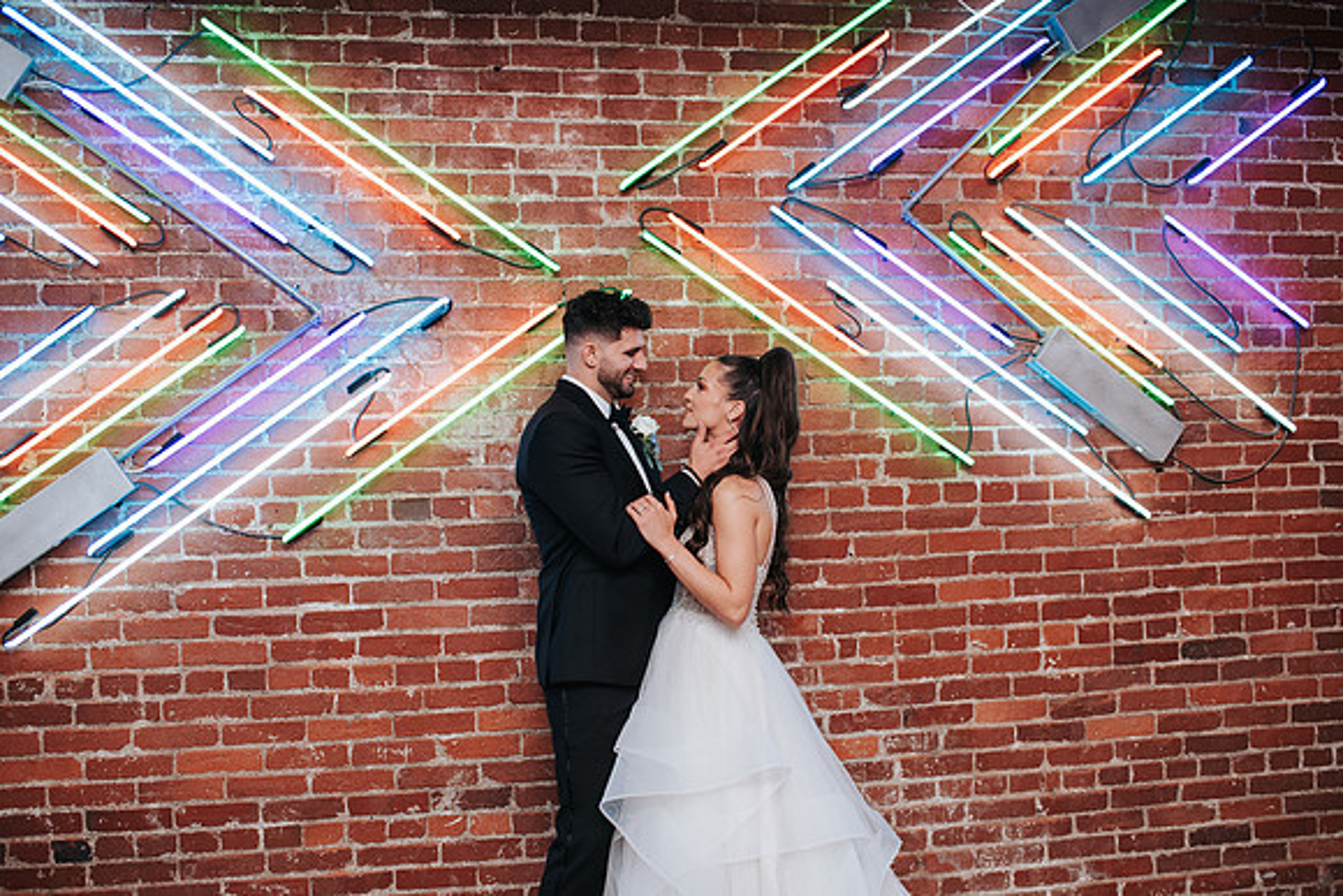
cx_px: 682
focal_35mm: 36
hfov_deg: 53.0
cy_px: 441
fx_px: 1346
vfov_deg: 36.8
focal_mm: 35
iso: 560
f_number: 2.8
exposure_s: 1/125
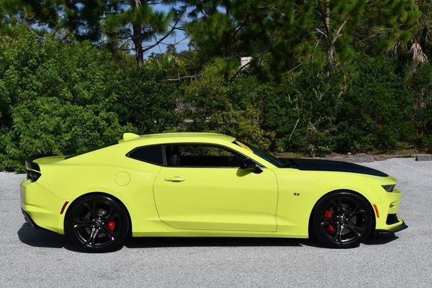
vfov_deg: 22.3
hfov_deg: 32.9
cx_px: 213
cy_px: 144
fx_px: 732
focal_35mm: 61
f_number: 10
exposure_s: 1/400
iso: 100
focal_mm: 30
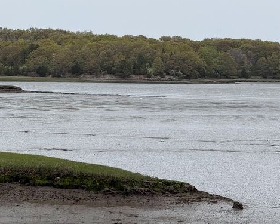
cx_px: 79
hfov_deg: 9.6
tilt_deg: -1.6
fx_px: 1657
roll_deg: -0.7
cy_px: 108
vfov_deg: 7.7
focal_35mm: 200
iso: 50
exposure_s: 1/914
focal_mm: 15.66
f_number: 2.8
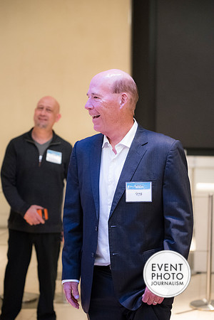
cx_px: 107
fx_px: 624
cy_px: 160
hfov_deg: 19.5
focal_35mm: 70
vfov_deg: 28.8
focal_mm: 70
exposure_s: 1/125
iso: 6400
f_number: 2.8
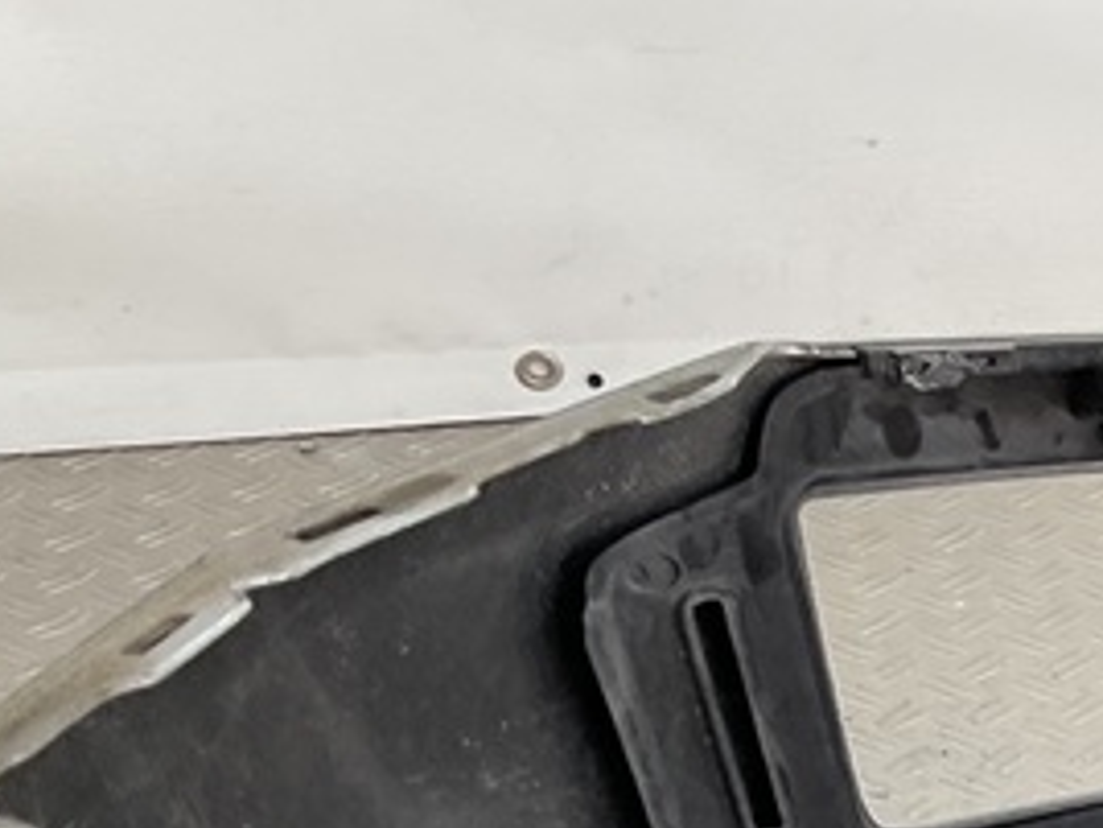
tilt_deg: -39.4
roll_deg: -8.8
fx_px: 3473
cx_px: 1622
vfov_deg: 12.6
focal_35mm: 109
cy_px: 1421
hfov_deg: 16.5
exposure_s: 1/120
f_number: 1.8
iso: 32
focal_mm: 3
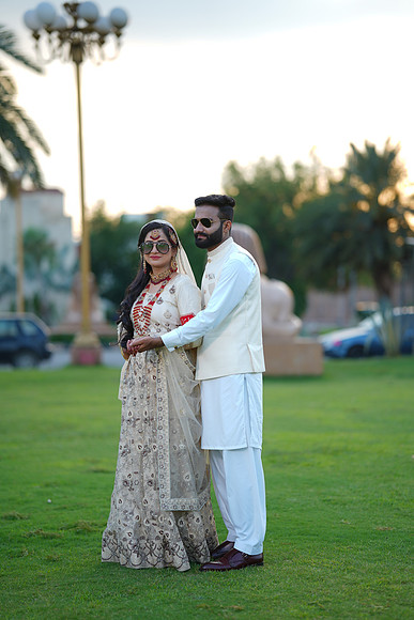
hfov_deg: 16.1
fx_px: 1465
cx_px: 207
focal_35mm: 85
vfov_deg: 23.9
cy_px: 310
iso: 64
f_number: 1.4
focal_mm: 85
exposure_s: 1/400
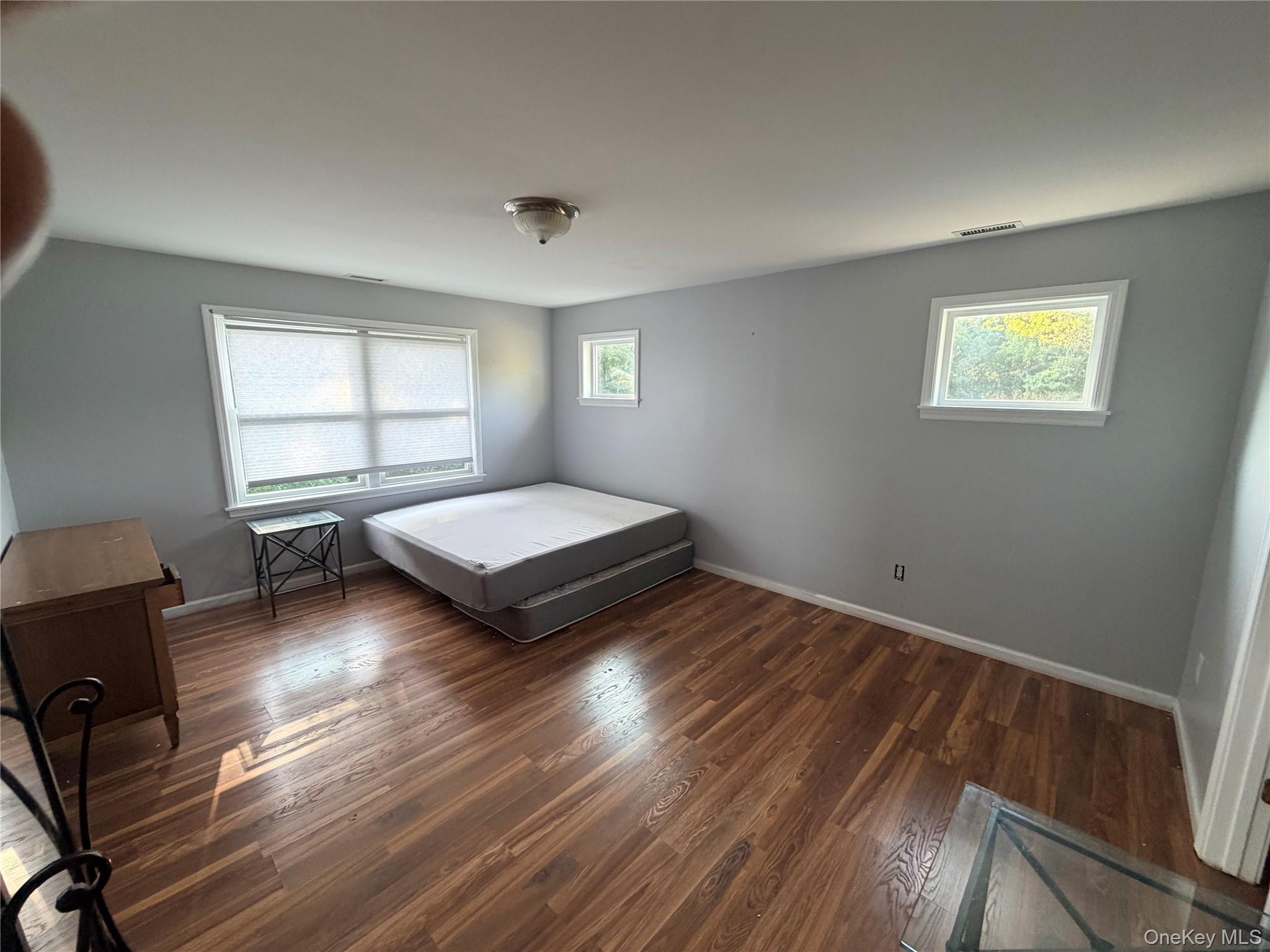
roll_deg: -0.2
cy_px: 476
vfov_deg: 85.7
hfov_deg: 102.1
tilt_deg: -8.3
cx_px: 635
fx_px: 514
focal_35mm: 14
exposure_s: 1/60
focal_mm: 2.22
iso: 250
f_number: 2.2
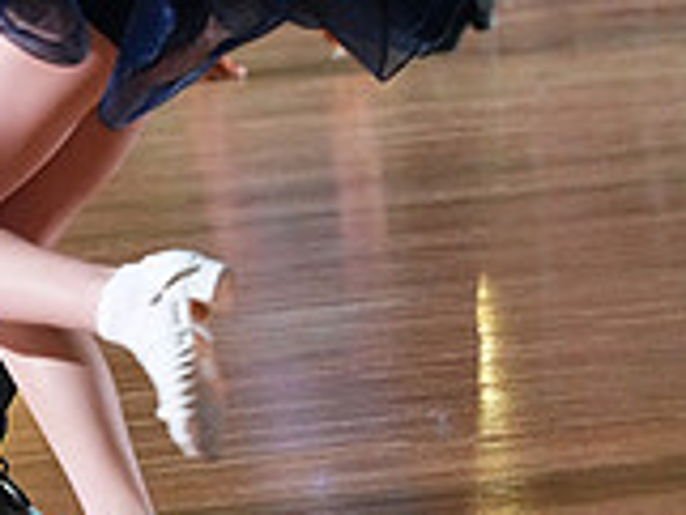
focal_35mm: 353
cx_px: -15
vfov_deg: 4.2
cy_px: -264
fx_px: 7001
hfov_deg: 5.6
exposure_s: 1/400
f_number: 5.6
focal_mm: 102
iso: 8000
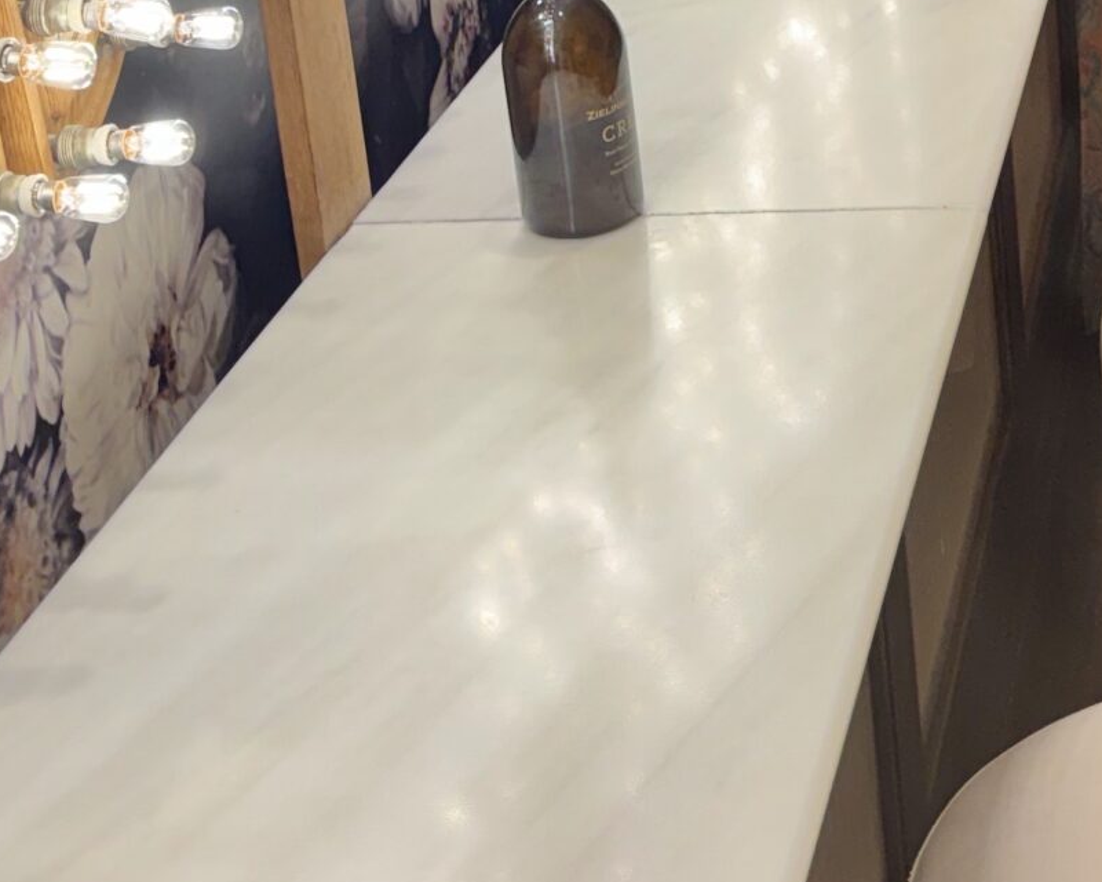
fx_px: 2446
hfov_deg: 24.0
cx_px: 1161
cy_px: -178
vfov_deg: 19.3
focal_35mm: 75
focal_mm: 6.76
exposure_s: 1/100
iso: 125
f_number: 1.78
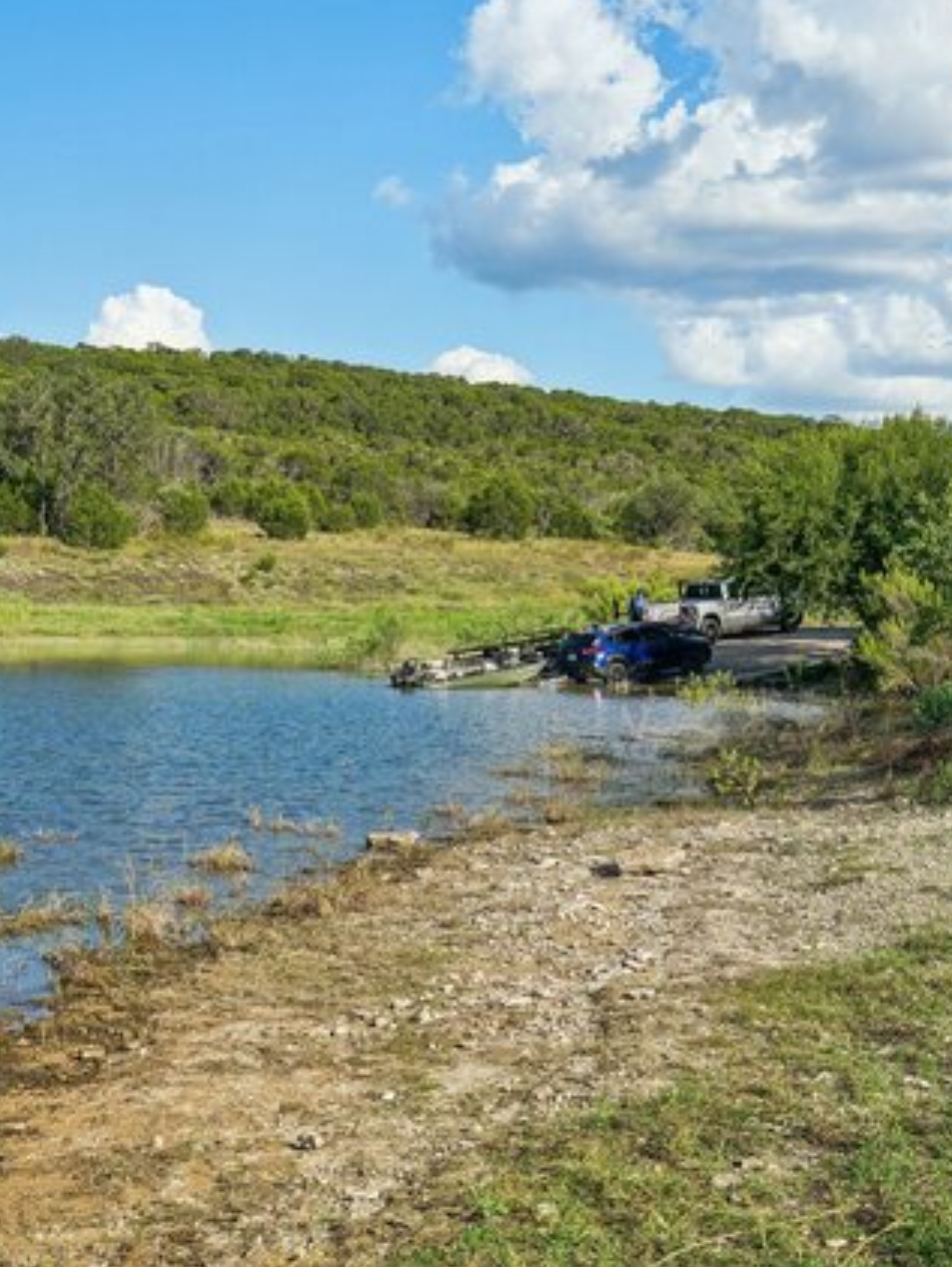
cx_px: 414
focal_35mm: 51
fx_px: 1868
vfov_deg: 37.5
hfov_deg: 28.6
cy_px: 629
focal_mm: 35
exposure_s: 1/320
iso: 200
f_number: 8
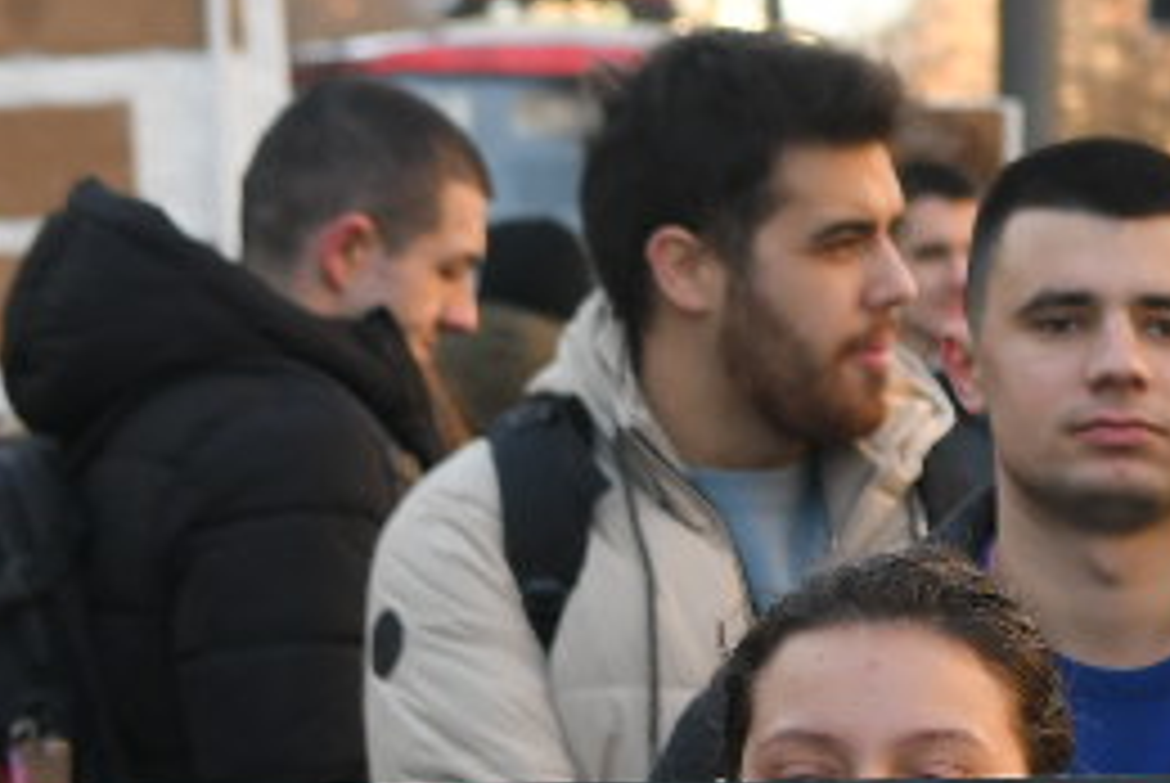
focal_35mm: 311
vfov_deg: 4.4
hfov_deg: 6.5
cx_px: 1768
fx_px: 10119
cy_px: 1332
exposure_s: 1/400
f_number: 4.5
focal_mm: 50
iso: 500
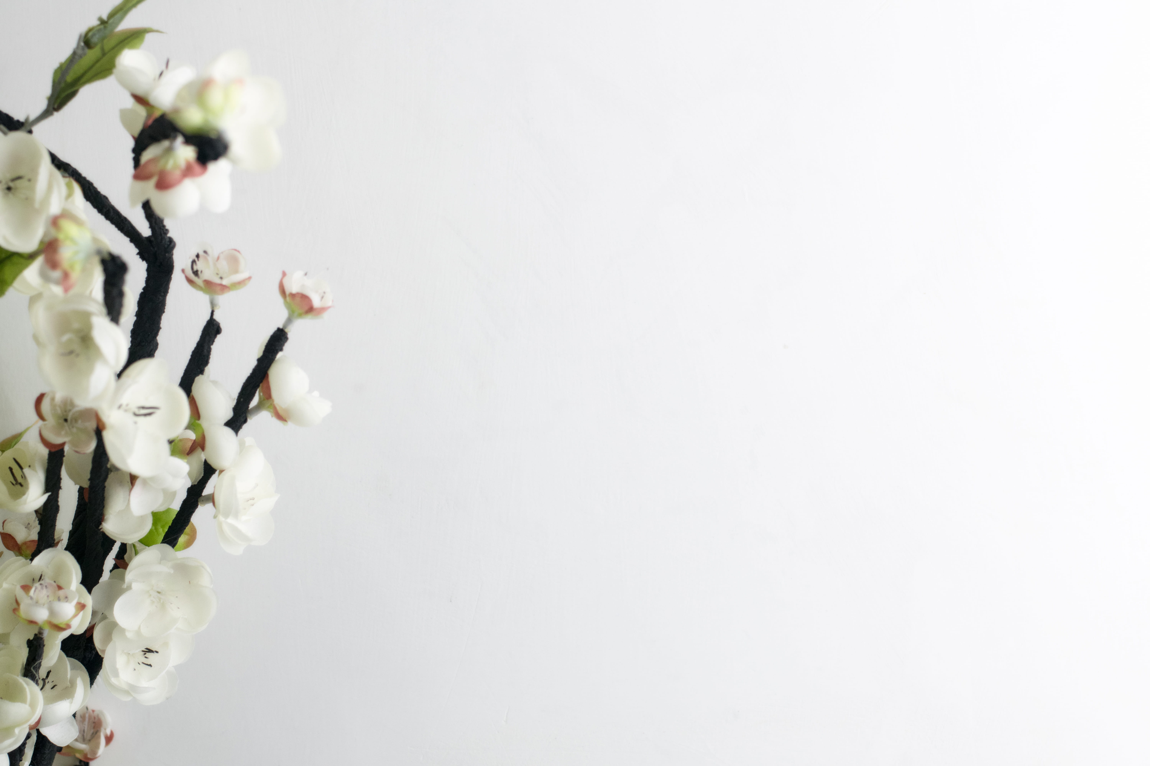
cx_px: 575
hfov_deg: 27.0
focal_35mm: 75
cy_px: 383
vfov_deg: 18.2
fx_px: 2396
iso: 400
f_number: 5
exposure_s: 1/100
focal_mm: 50
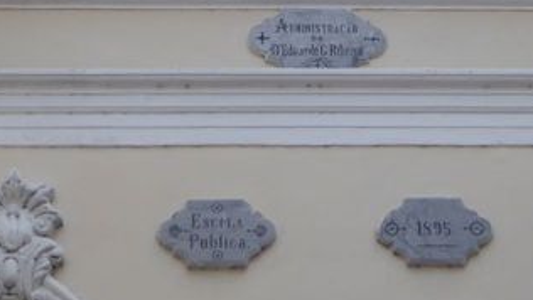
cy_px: -72
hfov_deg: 10.4
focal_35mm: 207
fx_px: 2927
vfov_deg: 5.8
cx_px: 315
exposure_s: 1/60
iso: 160
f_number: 4.5
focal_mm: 12.5
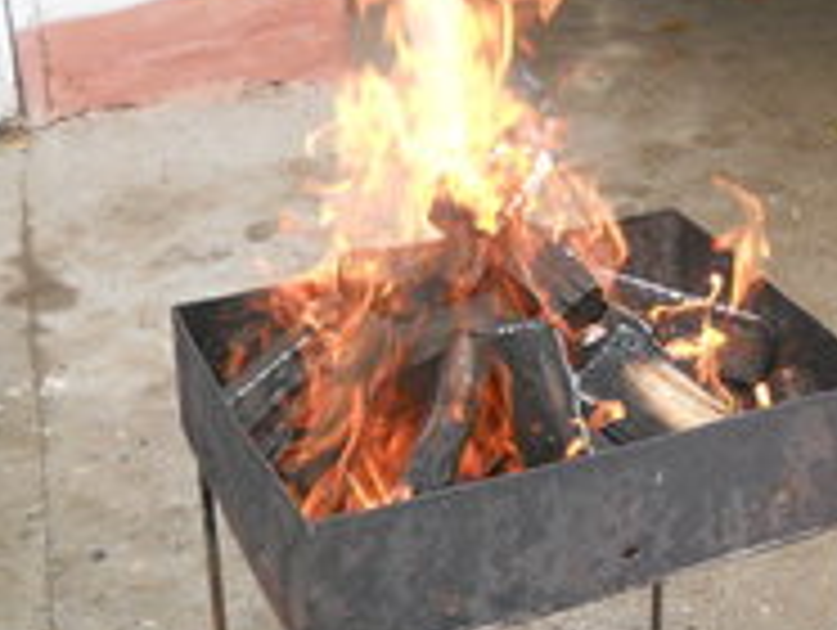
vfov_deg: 19.1
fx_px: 1864
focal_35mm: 77
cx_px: 634
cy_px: 236
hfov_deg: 25.0
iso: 400
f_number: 3.1
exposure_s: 1/200
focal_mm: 6.72
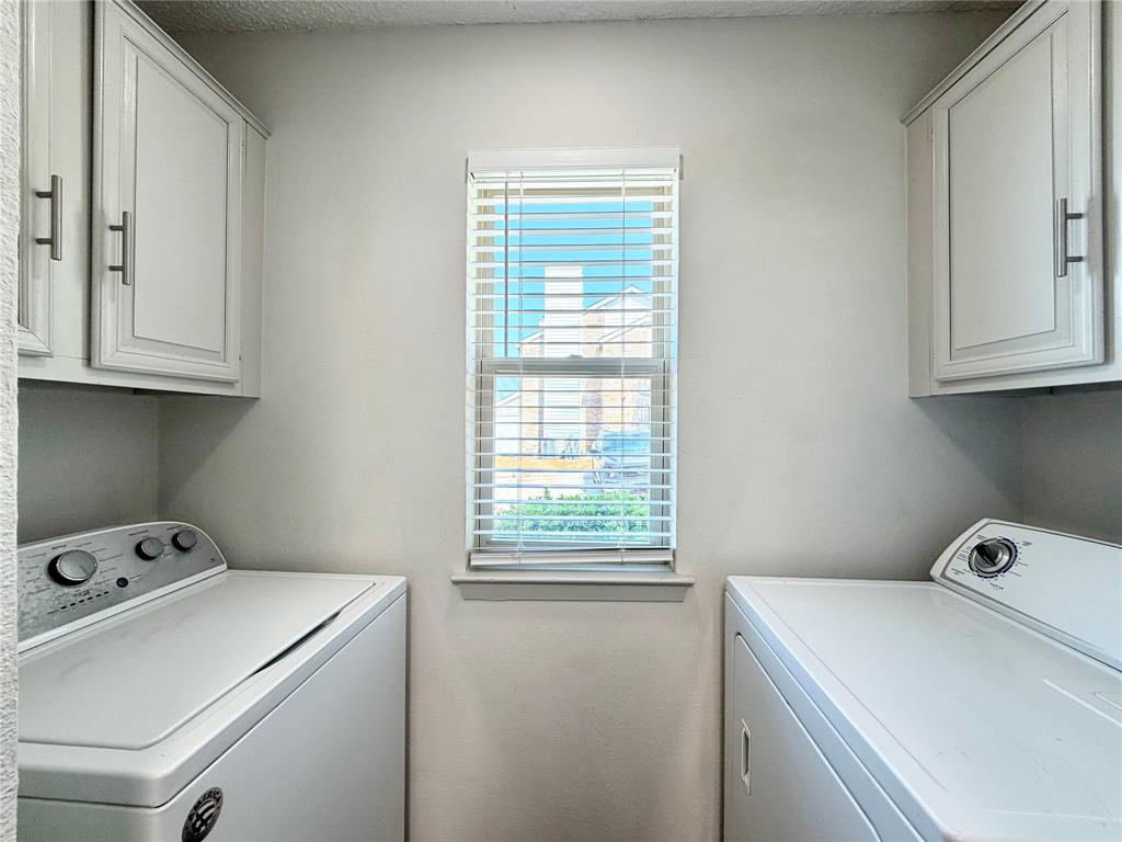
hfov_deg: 102.1
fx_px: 454
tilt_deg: -0.1
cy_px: 421
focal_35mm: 14
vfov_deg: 85.7
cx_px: 561
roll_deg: -0.1
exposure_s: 1/120
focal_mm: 2.22
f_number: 2.2
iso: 100
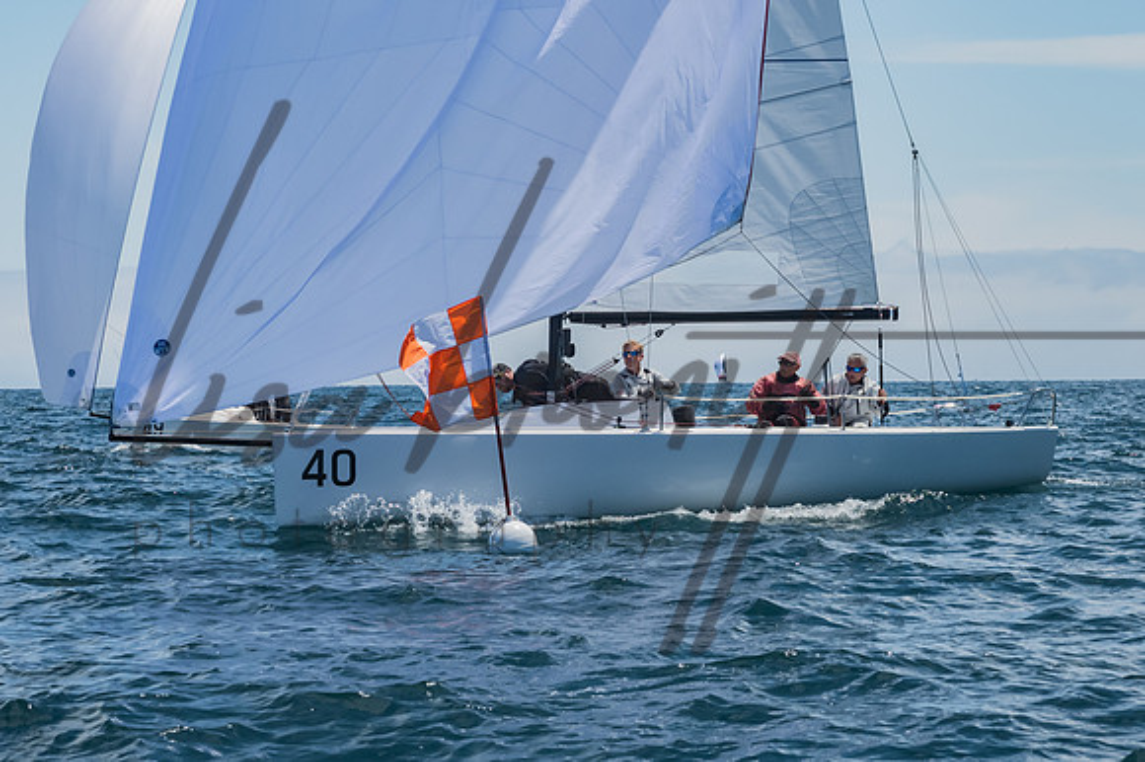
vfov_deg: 8.8
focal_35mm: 155
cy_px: 381
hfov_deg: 13.2
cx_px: 572
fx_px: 4939
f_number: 14
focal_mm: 102
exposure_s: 1/1000
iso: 640
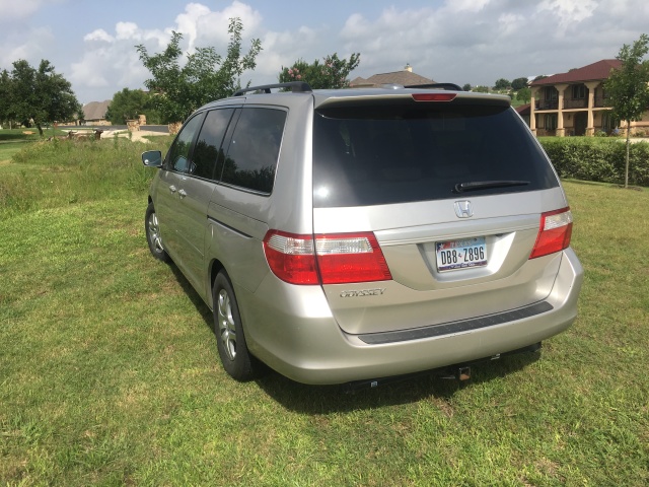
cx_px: 324
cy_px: 244
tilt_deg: -13.1
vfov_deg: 48.2
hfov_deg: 61.7
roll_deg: +3.9
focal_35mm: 29
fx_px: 544
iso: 25
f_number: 2.2
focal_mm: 4.15
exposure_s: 1/1923
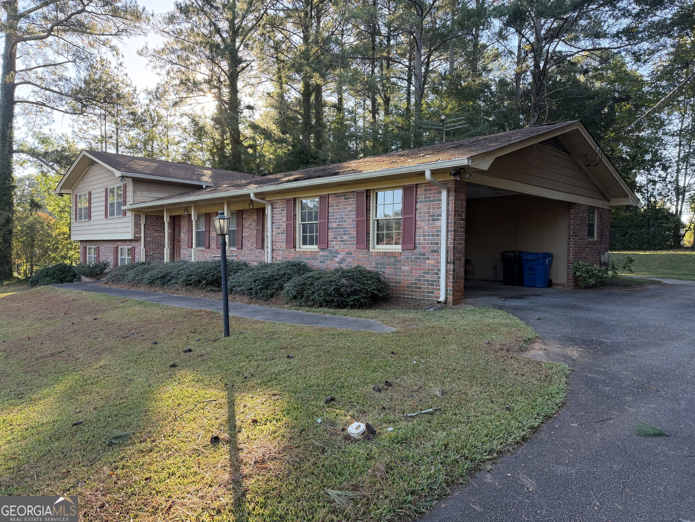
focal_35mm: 24
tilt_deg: +0.2
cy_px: 261
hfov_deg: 71.6
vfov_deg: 56.8
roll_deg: -0.3
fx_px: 482
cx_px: 348
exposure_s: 1/179
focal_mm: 6.76
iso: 80
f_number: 1.78
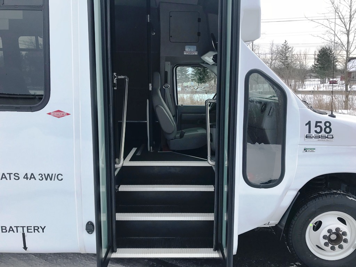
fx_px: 288
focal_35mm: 28
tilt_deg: -8.3
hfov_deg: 63.4
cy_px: 134
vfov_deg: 49.7
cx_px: 178
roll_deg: +1.5
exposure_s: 1/1212
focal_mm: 3.99
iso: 20
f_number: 1.8
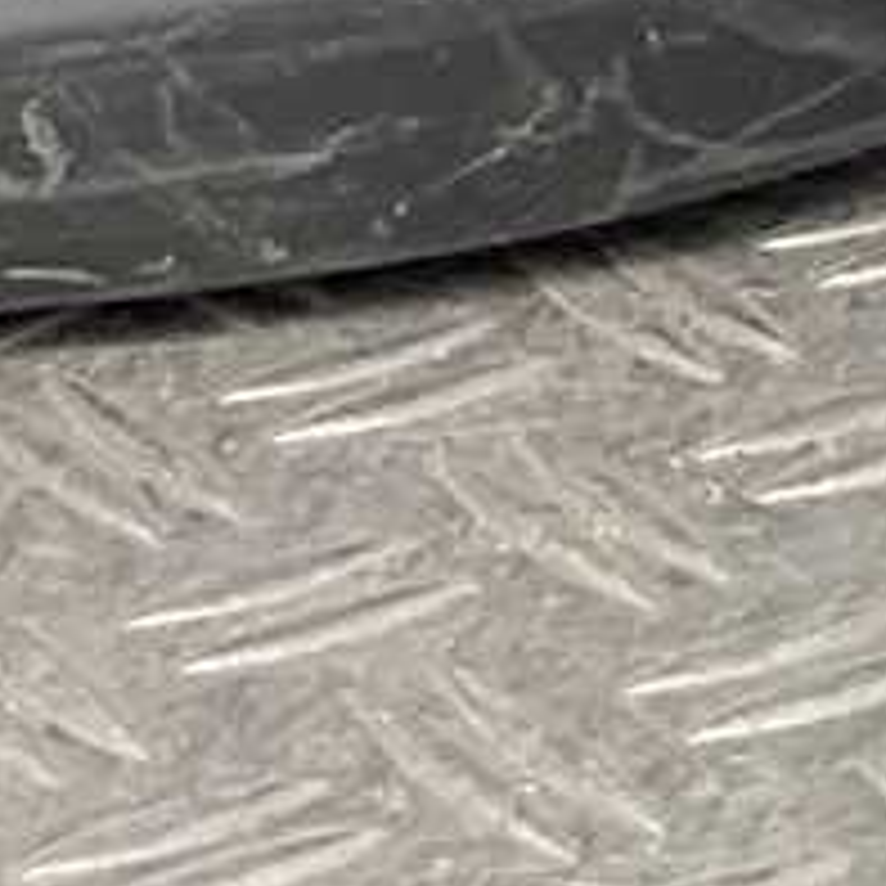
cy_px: -1848
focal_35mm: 262
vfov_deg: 6.1
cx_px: -1956
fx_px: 7587
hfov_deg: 6.1
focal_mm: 3
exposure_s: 1/156
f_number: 1.8
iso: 16
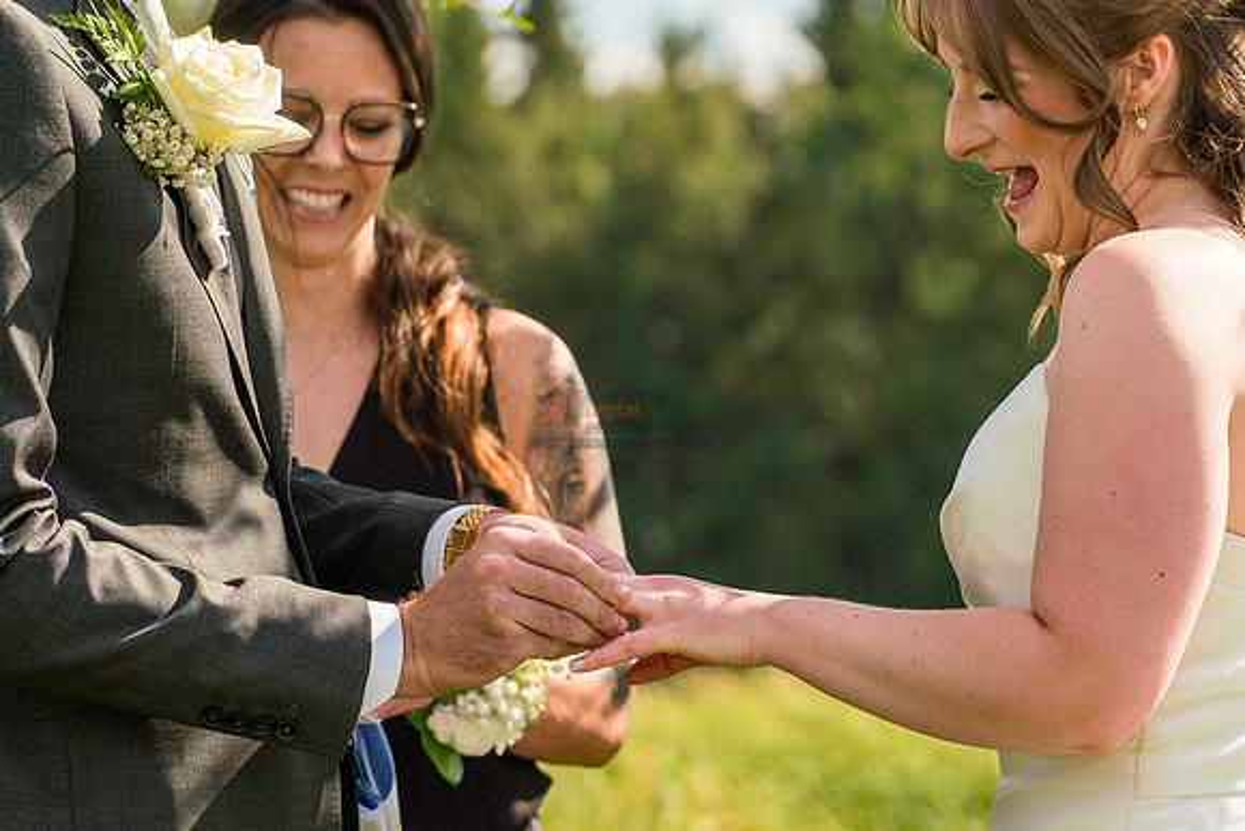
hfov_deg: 9.7
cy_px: 545
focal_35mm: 213
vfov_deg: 6.5
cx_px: 592
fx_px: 7351
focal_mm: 102
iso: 400
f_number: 4.5
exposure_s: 1/1600
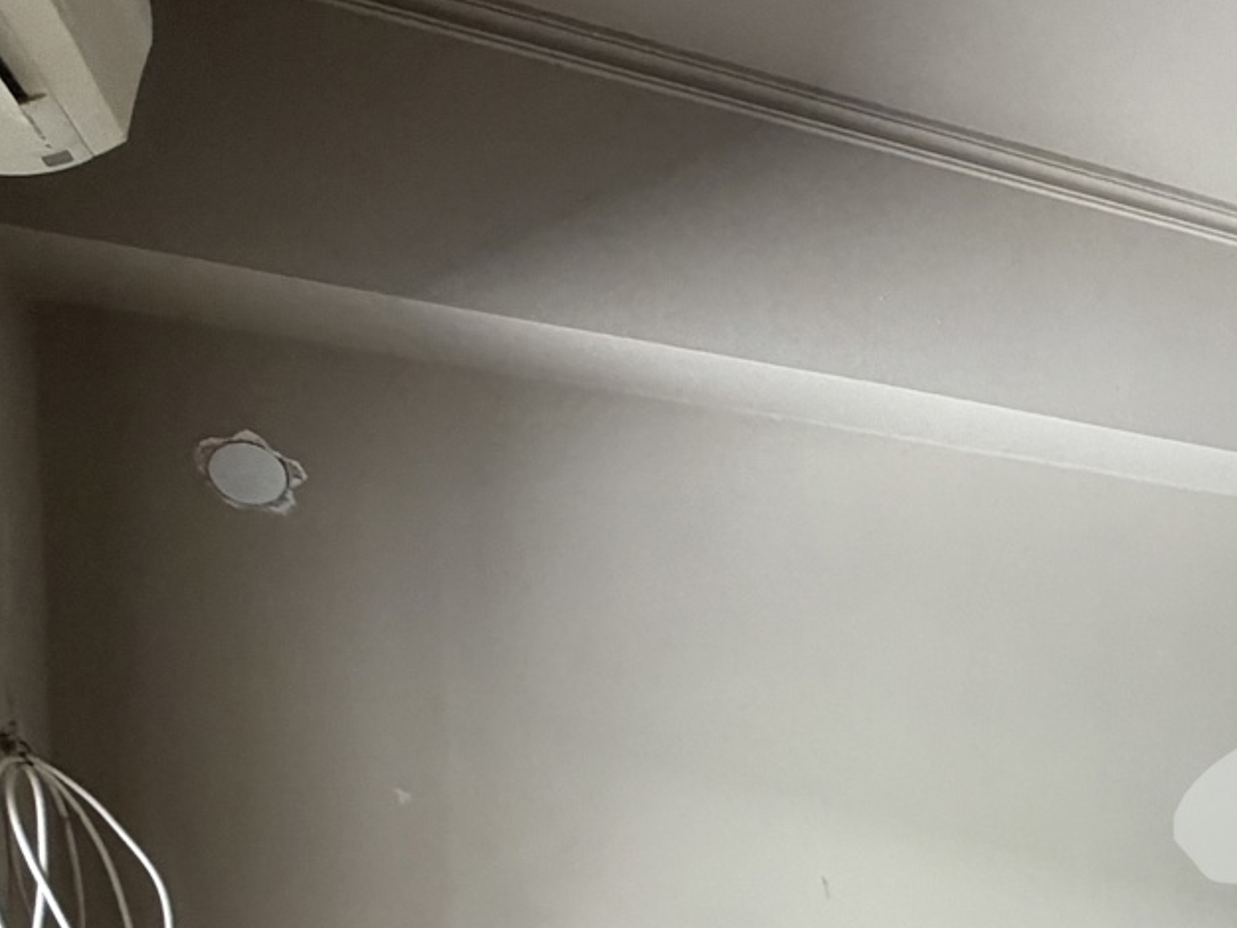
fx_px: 1537
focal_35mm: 43
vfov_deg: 30.2
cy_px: 1017
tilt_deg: -2.2
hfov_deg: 33.0
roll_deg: +0.3
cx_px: 1593
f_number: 2.2
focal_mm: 2.22
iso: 320
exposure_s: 1/121
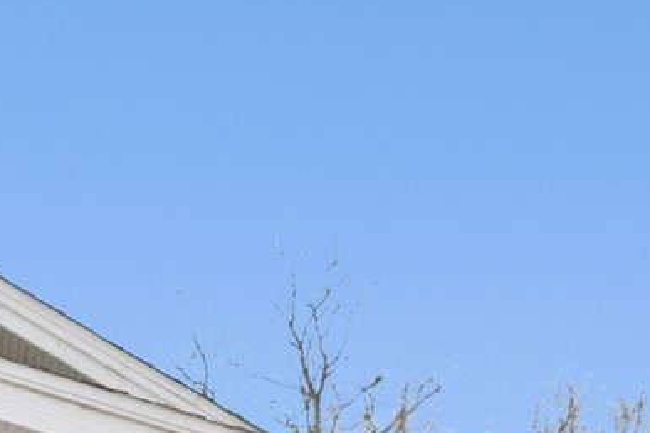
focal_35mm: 149
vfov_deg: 8.8
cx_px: -186
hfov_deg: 13.3
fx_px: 2690
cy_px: 780
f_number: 8
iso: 400
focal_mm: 34
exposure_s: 1/500
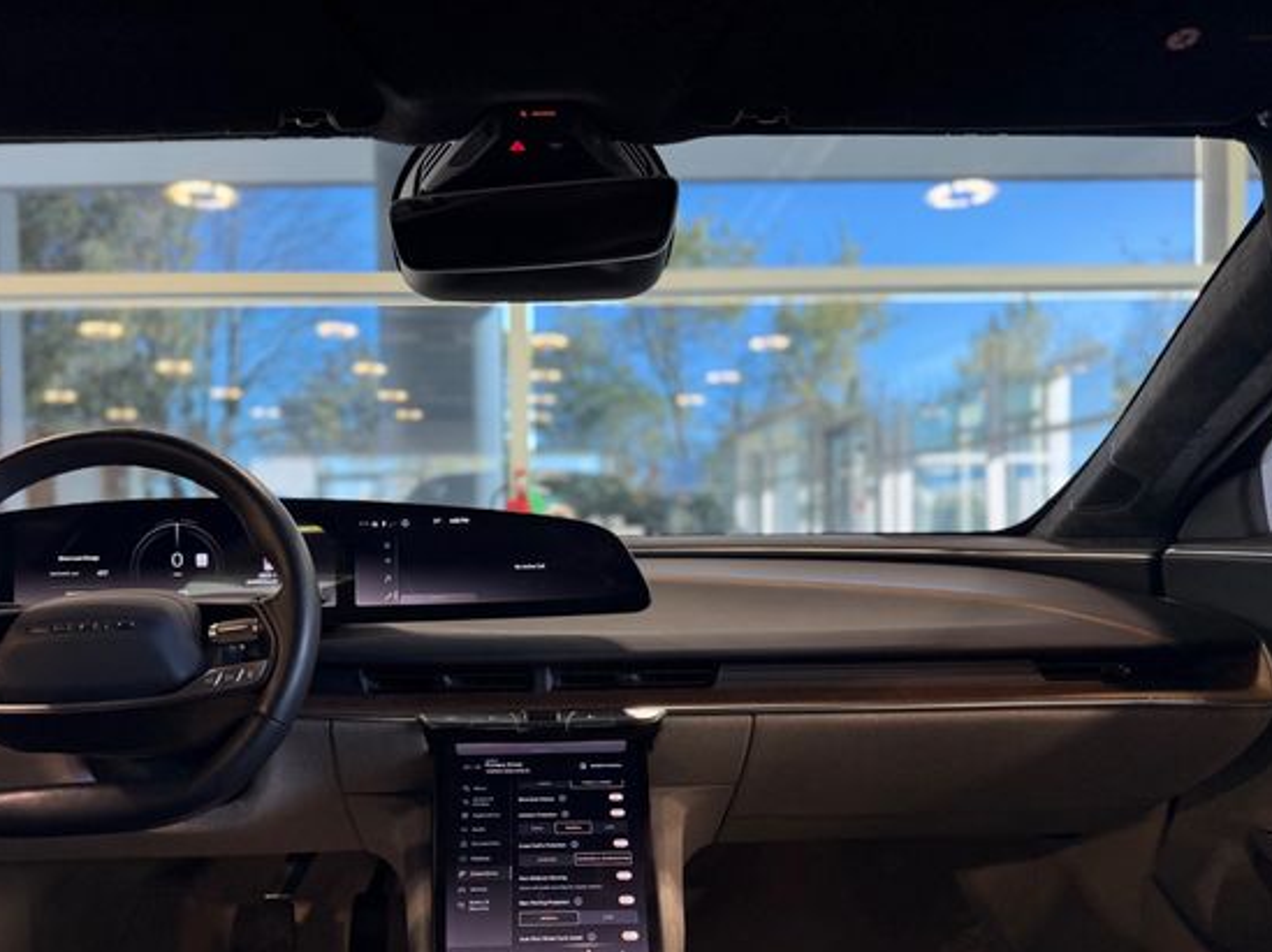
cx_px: 544
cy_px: 551
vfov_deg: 49.5
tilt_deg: -0.7
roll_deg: +1.1
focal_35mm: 28
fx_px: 1028
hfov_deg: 63.2
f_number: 1.78
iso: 160
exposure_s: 1/123
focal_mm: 6.76
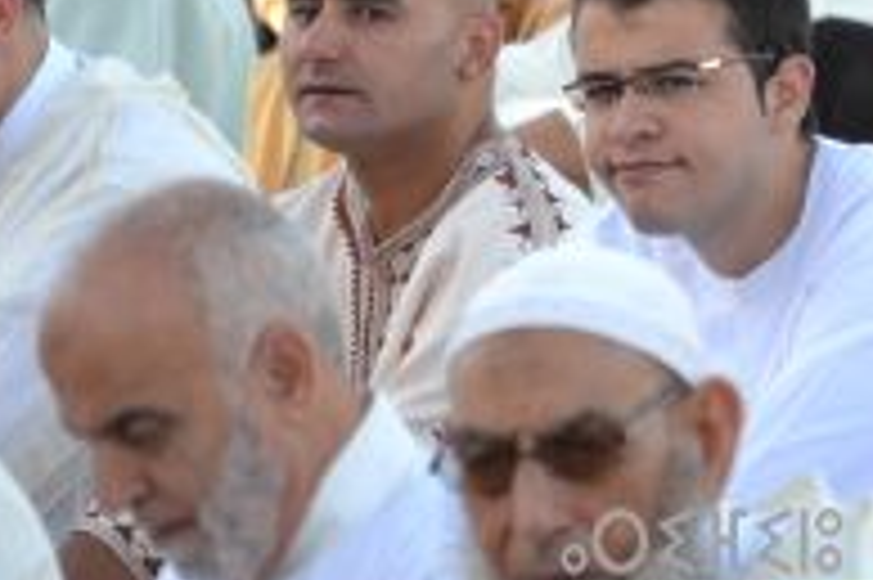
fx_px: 23987
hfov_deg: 2.1
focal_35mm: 990
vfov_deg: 1.4
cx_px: 914
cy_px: -4
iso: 400
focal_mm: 200
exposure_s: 1/400
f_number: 5.6
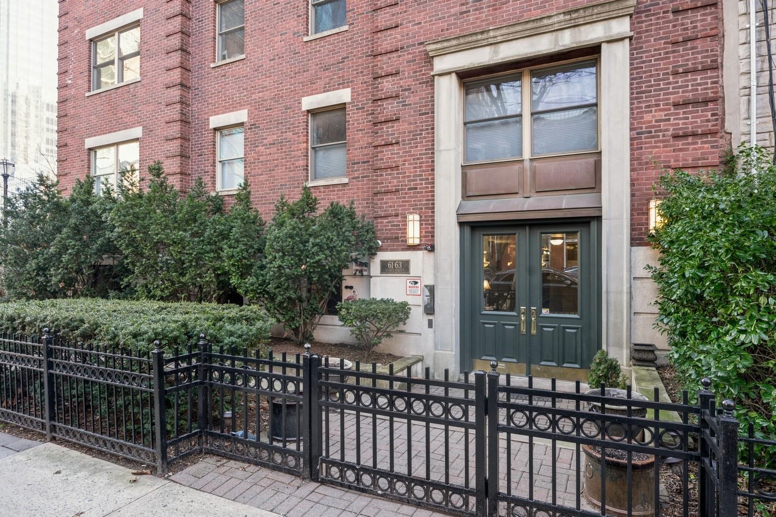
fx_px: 410
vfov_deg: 64.6
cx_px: 388
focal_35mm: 19
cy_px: 258
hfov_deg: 86.9
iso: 200
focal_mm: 19
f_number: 6.3
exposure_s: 1/15
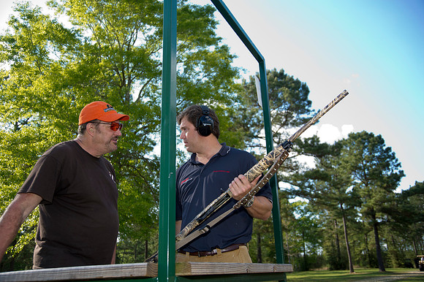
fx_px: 400
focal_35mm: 34
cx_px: 212
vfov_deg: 38.8
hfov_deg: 55.8
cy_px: 141
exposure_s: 1/125
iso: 100
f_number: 5
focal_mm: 34
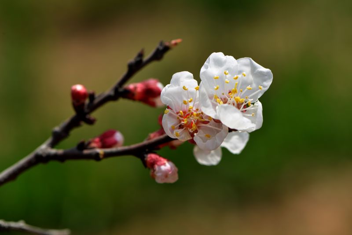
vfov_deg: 13.1
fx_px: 1027
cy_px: 118
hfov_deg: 19.4
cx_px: 176
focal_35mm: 105
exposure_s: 1/160
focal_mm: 105
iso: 100
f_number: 6.3
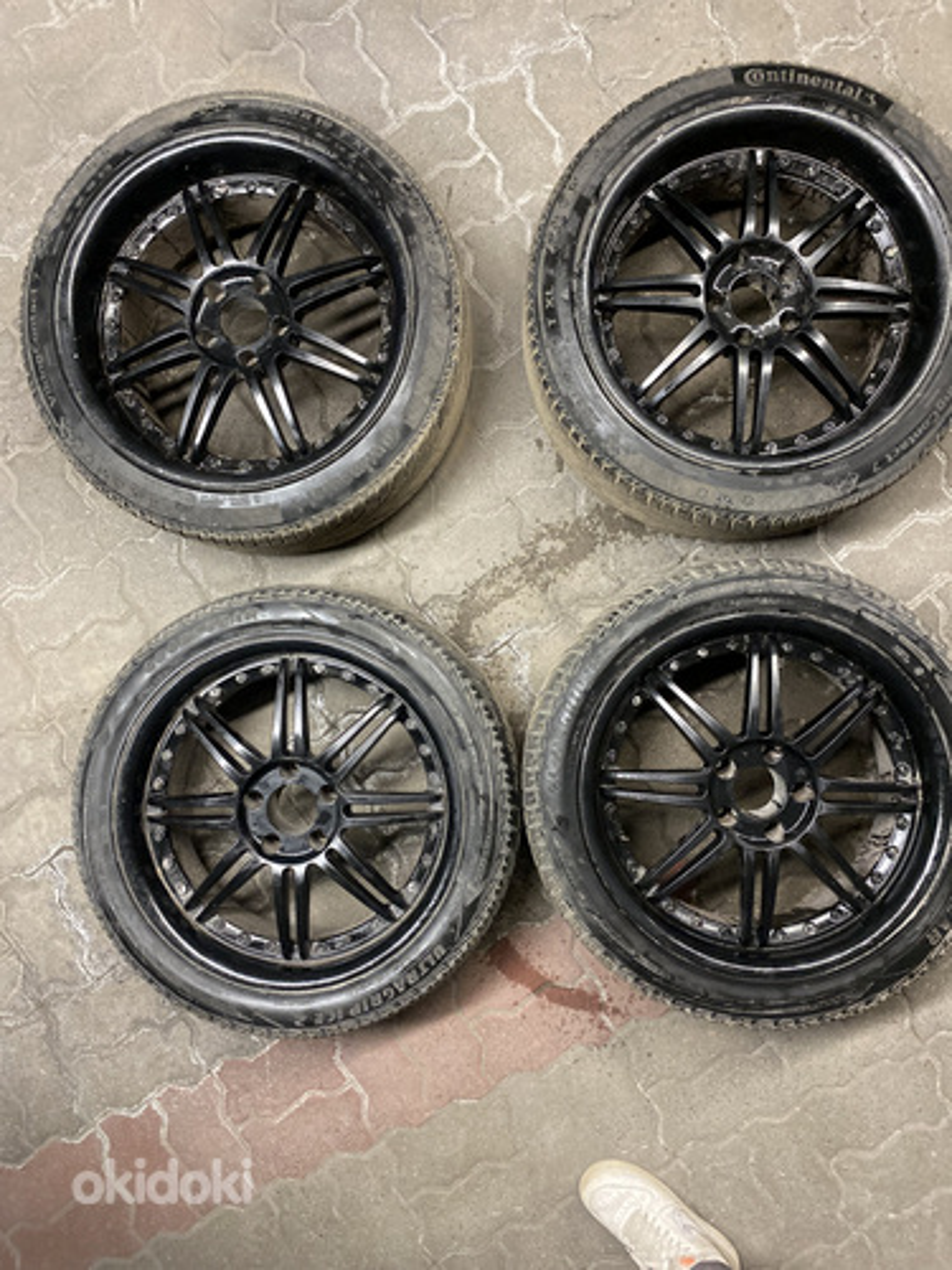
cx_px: 476
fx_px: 953
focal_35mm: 26
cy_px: 635
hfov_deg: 53.1
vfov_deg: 67.3
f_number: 1.8
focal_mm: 4.25
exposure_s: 1/50
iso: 400
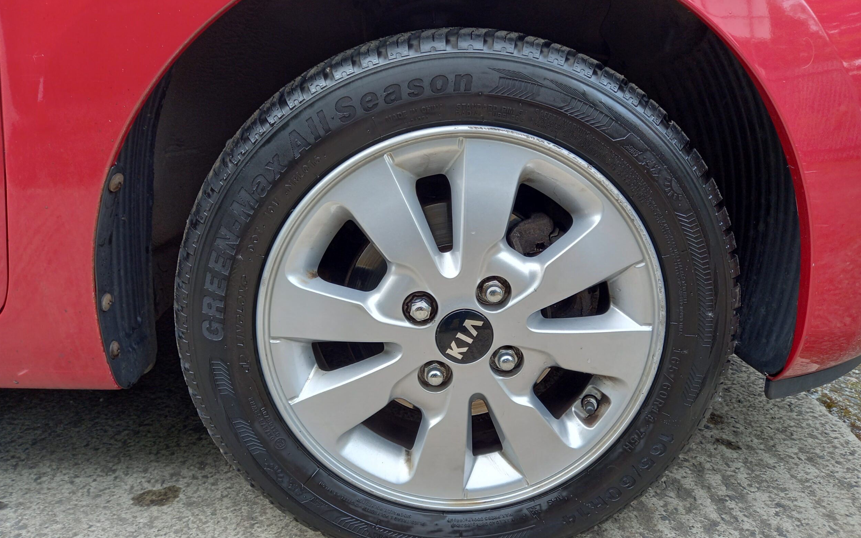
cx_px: 434
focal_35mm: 27
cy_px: 268
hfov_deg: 68.4
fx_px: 633
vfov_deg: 46.0
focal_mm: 4.6
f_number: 2
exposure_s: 1/120
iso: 50
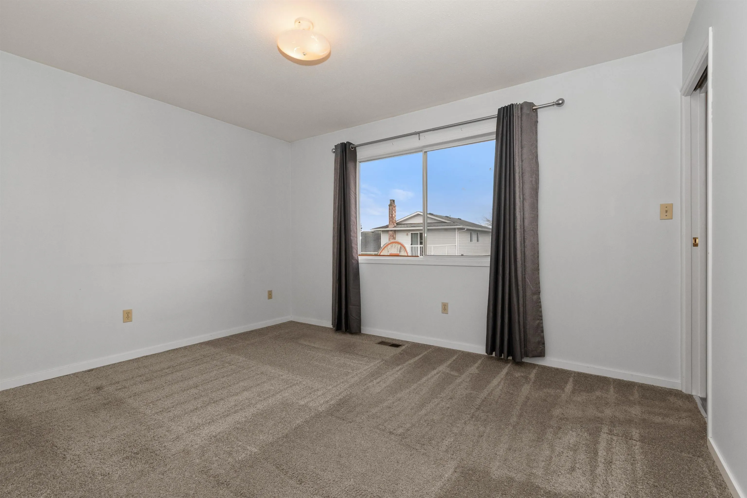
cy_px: 249
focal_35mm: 15
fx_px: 311
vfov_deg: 77.3
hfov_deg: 100.4
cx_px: 374
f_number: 9
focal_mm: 10
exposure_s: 1/50
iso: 250
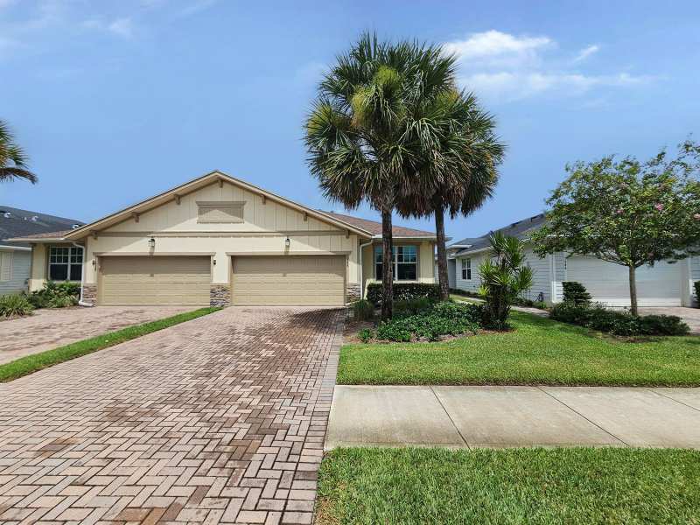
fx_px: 263
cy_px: 262
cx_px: 350
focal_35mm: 13
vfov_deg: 89.9
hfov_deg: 106.2
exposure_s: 1/2450
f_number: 2.2
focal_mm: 2.2
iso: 50
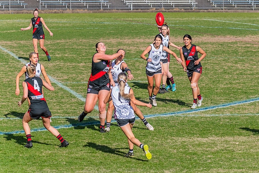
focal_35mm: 235
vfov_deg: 5.8
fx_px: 1692
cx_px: 157
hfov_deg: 8.8
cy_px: 69
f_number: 9
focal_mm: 170
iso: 800
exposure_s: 1/1600
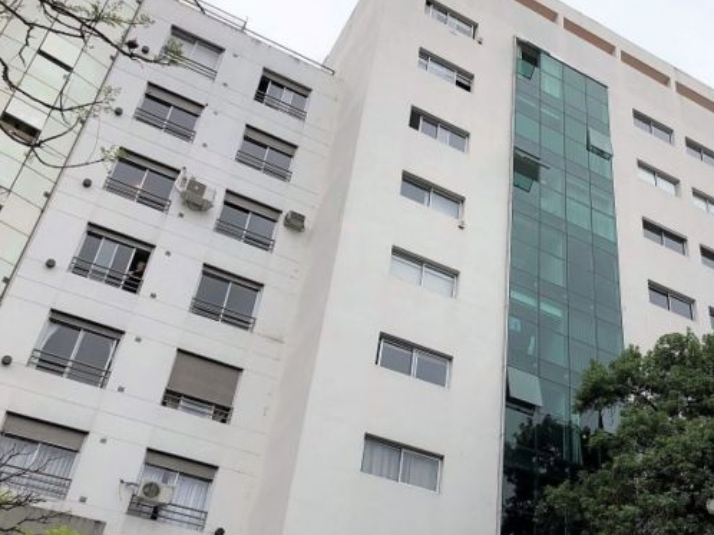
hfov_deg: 40.7
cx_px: 552
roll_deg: +0.7
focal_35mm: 45
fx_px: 928
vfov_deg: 32.1
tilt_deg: +39.9
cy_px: 295
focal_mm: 4
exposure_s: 1/2825
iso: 20
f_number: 1.8
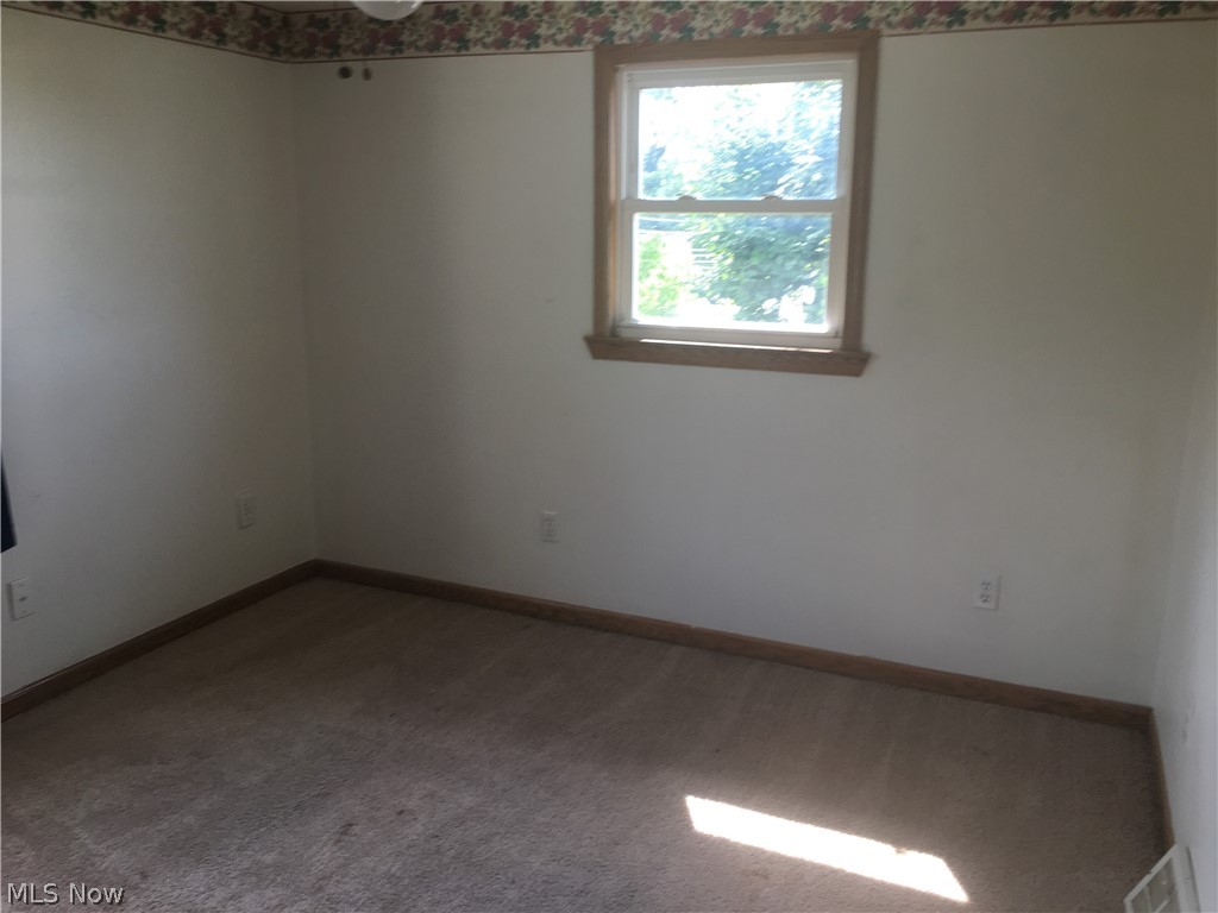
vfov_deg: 48.2
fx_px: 1020
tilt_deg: -9.3
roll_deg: -0.7
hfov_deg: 61.7
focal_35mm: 29
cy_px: 456
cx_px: 609
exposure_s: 1/60
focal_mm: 4.15
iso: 32
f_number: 2.2
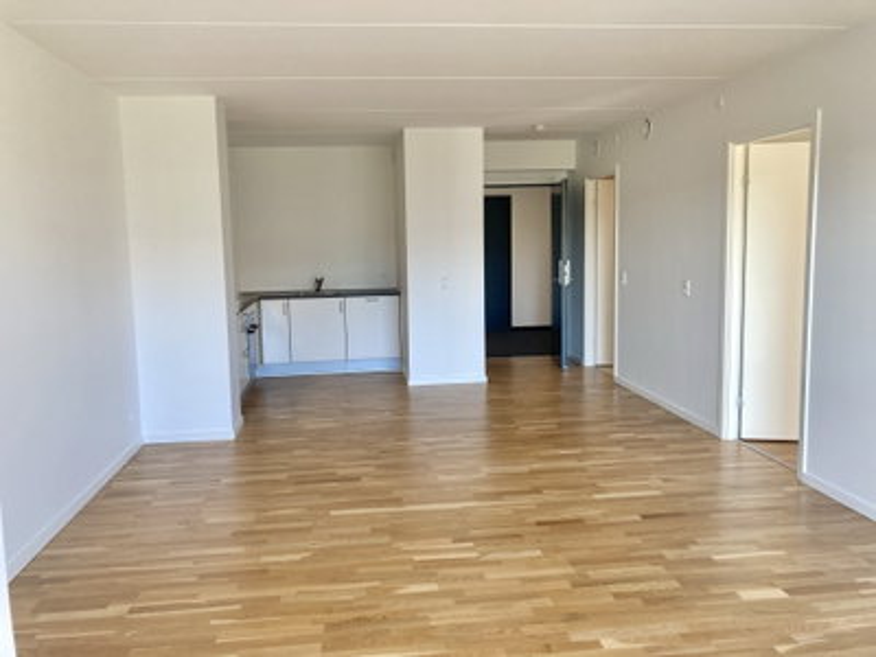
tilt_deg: -7.4
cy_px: 328
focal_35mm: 28
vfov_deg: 49.7
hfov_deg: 63.4
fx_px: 709
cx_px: 438
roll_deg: -1.6
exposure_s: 1/121
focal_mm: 3.99
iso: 80
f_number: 1.8
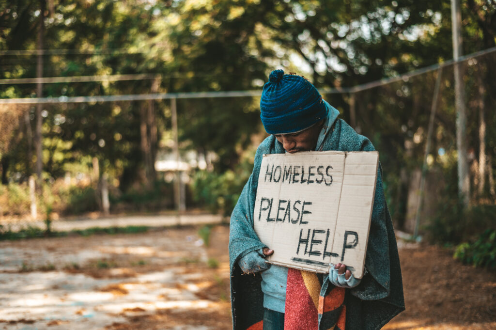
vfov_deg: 26.9
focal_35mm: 50
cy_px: 165
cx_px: 248
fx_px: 688
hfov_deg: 39.6
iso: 100
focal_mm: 50
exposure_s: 1/1000
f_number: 1.8
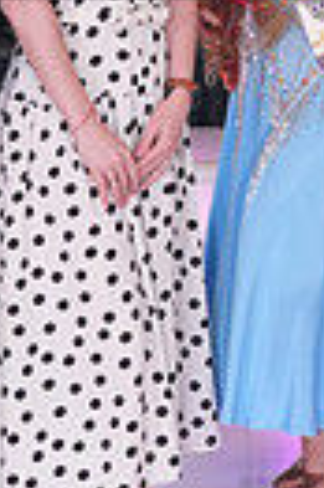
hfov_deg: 7.3
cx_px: 296
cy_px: -123
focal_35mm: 186
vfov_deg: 10.8
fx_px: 2517
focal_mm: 42
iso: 2000
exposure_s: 1/400
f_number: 4
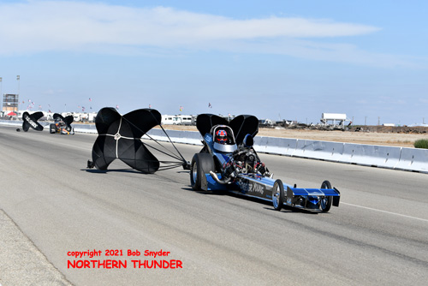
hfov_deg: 19.4
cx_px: 214
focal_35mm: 105
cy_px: 143
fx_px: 1249
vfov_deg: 13.1
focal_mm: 70
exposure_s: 1/1600
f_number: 5.6
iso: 160
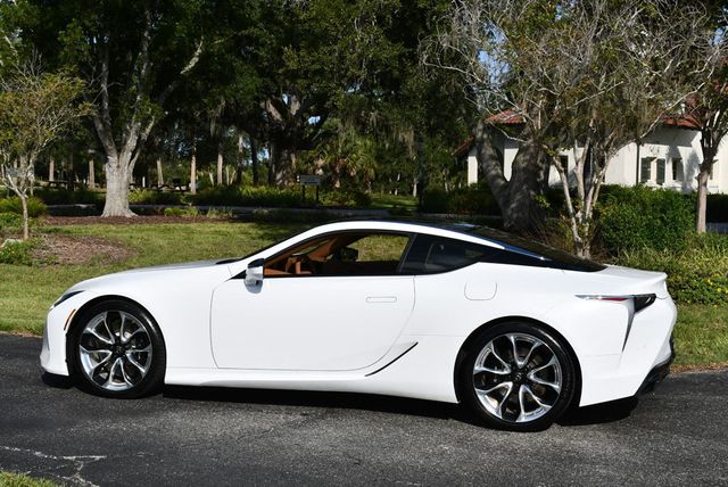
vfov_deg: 24.2
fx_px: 1133
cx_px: 364
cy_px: 244
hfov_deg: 35.6
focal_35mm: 56
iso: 100
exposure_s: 1/320
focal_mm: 28
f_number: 9
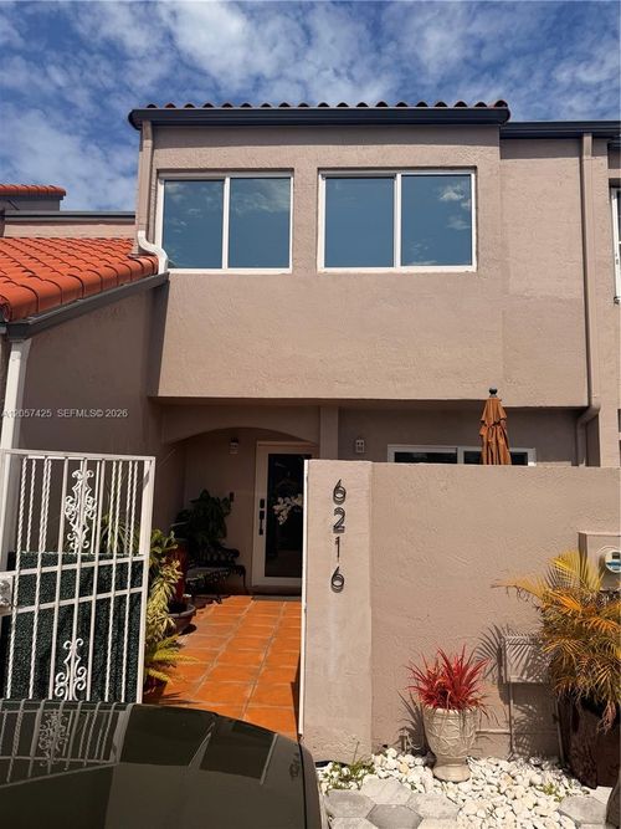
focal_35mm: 24
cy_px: 414
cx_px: 310
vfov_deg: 71.6
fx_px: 574
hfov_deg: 56.8
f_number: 1.78
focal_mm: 6.76
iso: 80
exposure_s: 1/9091
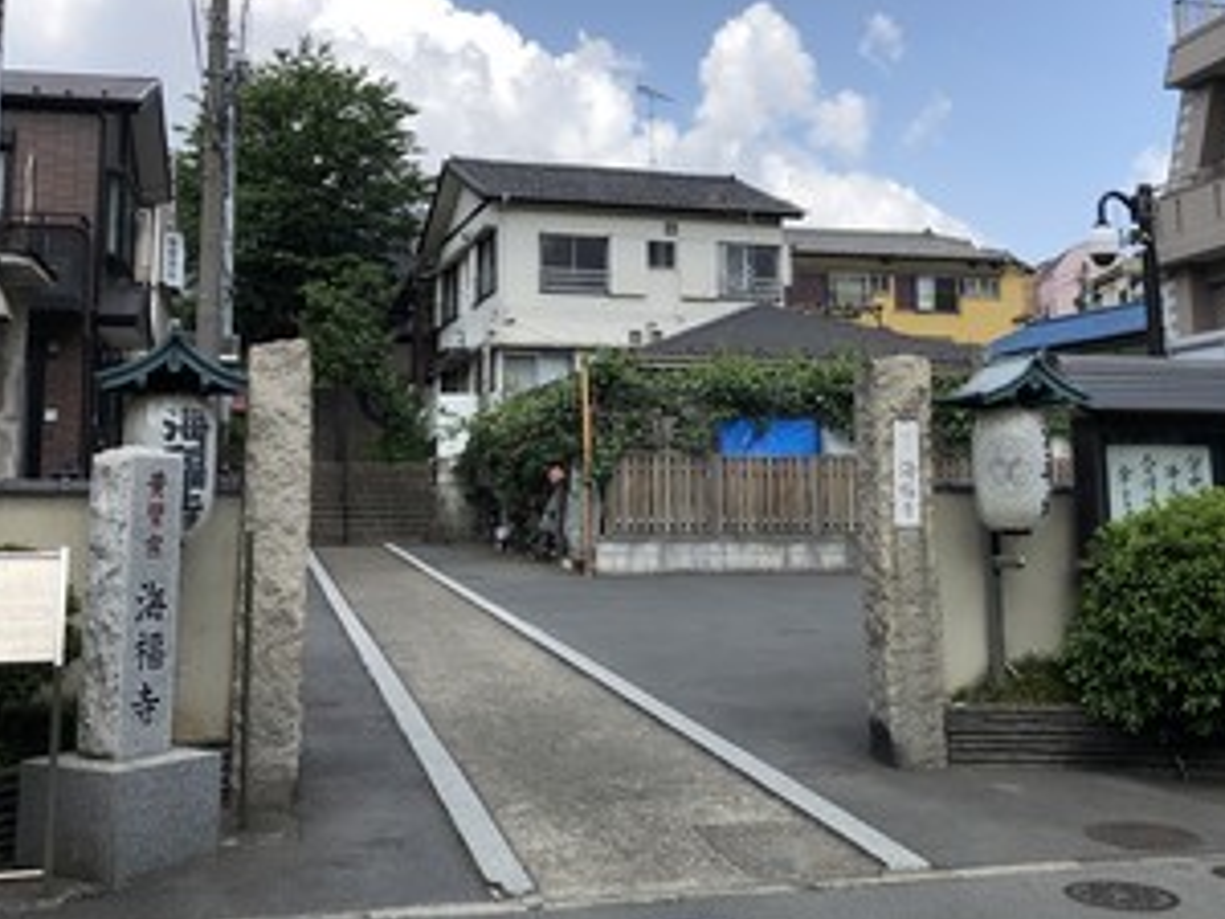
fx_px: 1486
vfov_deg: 34.1
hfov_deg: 44.8
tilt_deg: +8.4
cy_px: 319
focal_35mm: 42
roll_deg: -0.2
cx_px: 629
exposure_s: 1/1919
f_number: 1.8
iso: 20
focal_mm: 3.99
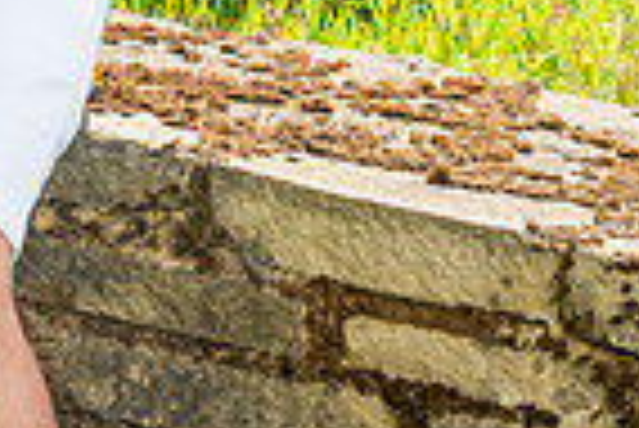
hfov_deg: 8.7
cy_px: -428
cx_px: 220
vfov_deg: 5.7
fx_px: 4193
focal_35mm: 236
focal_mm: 39
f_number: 8
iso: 100
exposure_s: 1/200
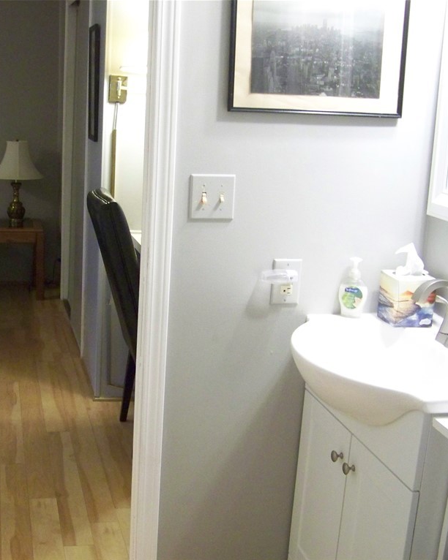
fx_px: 780
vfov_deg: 39.6
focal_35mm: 47
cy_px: 280
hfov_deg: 31.6
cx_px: 123
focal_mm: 5.85
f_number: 2.8
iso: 400
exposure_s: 1/25
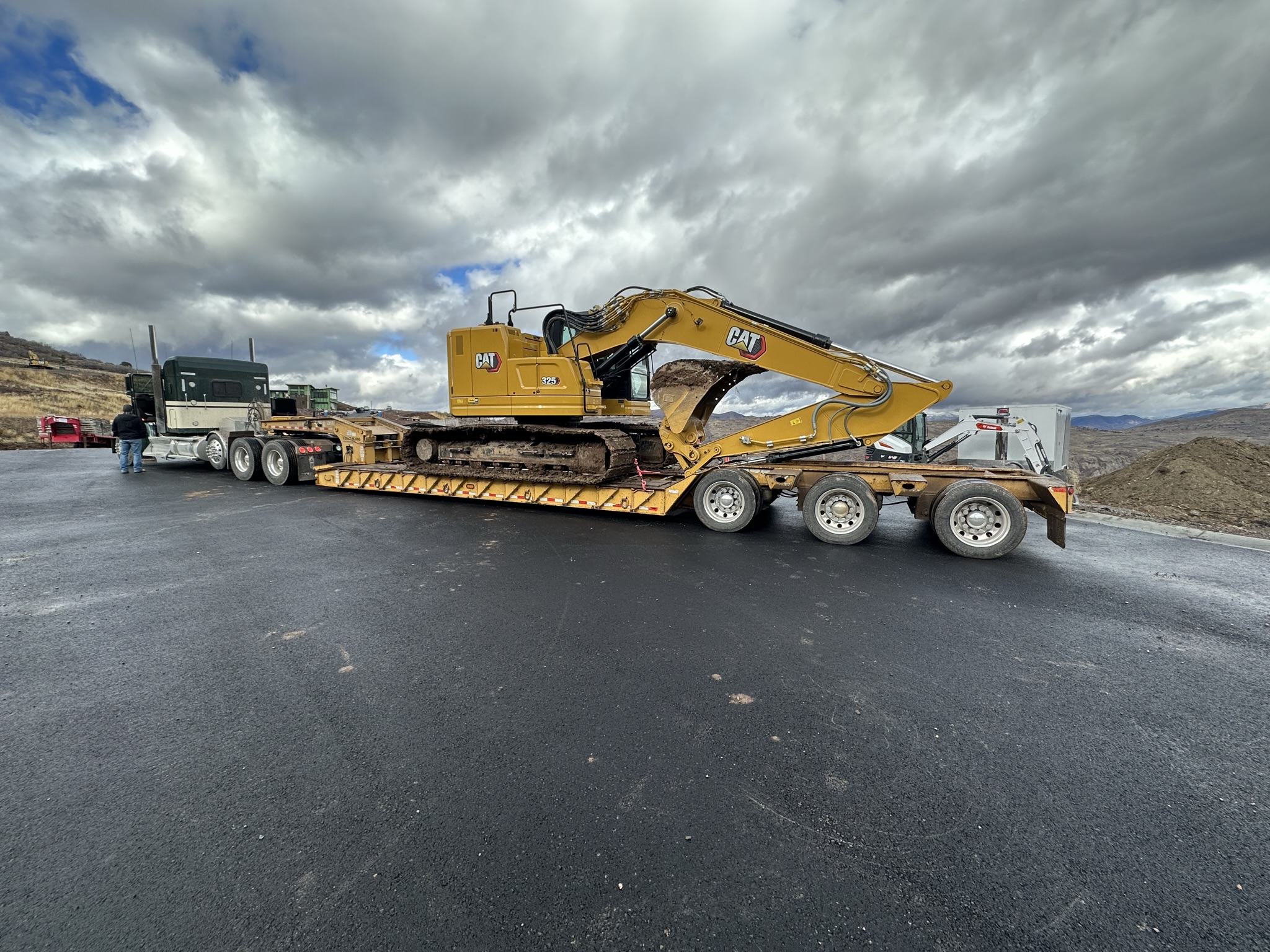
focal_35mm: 14
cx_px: 635
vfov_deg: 85.7
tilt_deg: -6.2
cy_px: 476
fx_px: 514
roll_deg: -0.3
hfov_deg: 102.1
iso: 40
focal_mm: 2.22
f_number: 2.2
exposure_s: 1/785
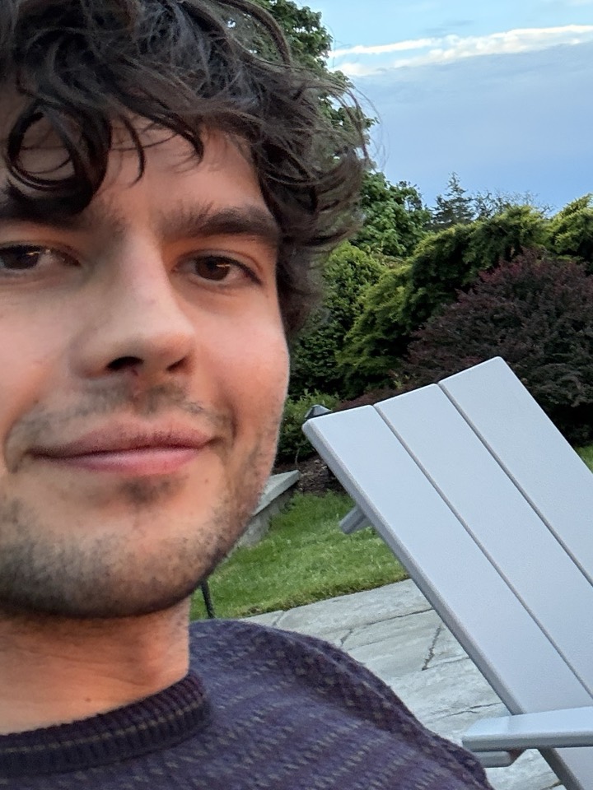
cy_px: 395
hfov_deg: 46.8
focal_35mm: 30
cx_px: 296
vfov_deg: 60.0
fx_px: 685
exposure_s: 1/63
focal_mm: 2.69
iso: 80
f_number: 1.9
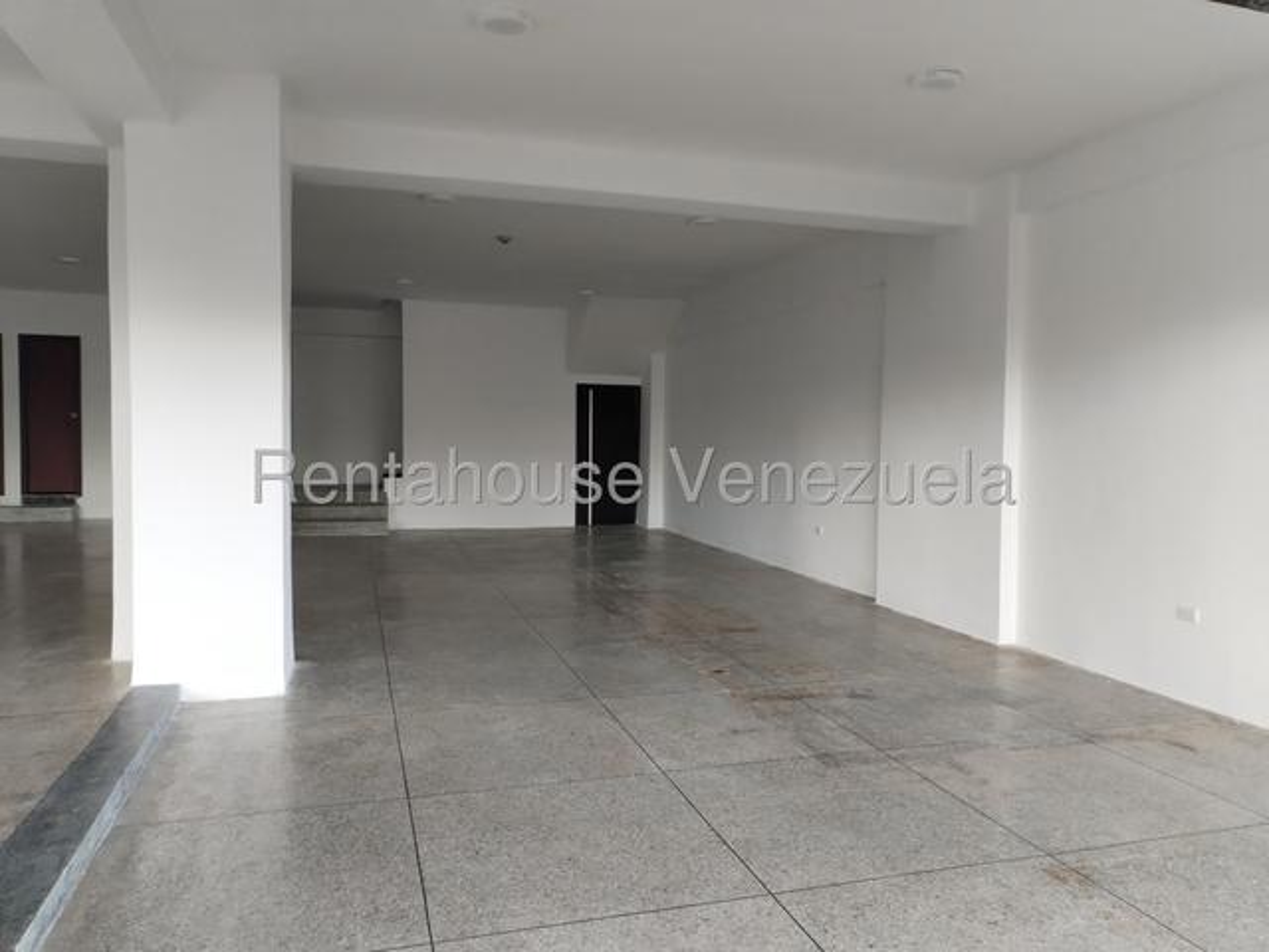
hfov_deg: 61.7
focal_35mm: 29
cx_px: 634
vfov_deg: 48.2
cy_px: 476
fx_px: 1063
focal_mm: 4.75
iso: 214
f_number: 1.8
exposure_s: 1/50
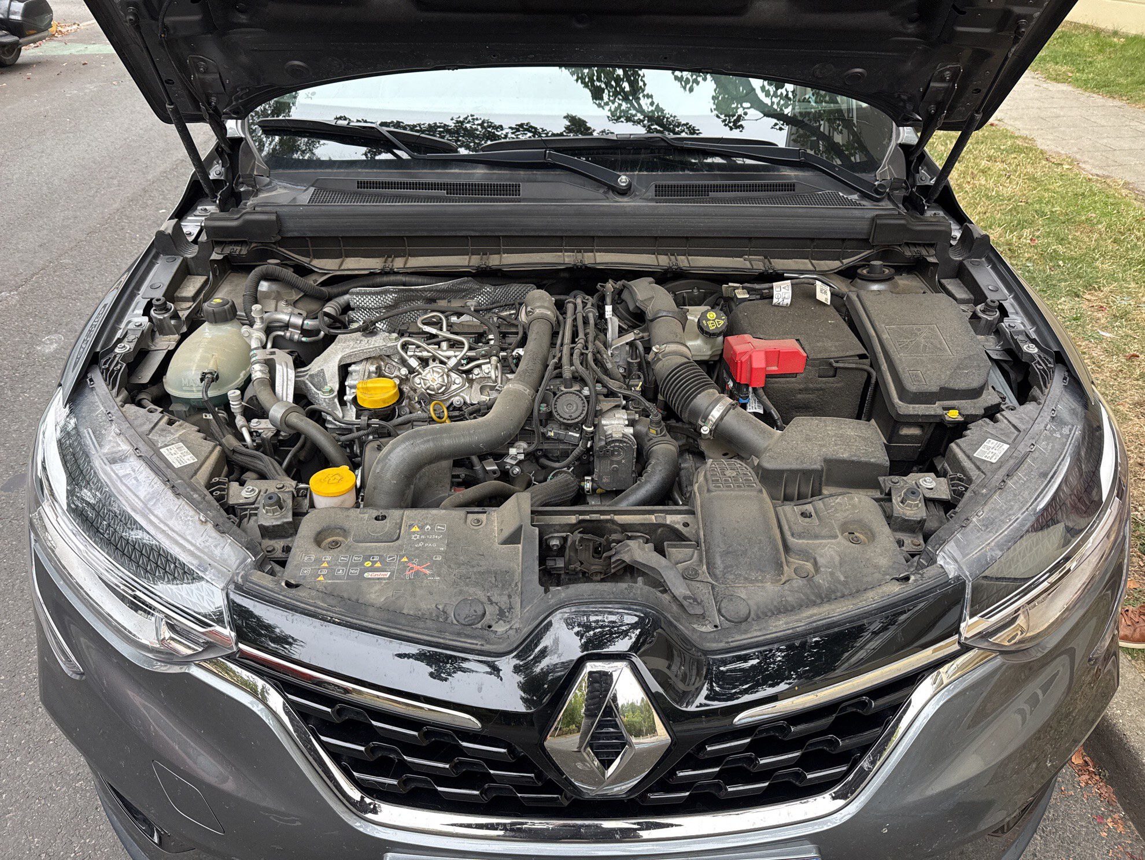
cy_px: 430
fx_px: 794
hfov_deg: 71.6
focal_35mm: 24
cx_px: 572
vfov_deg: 56.9
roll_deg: +0.4
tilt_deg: -32.9
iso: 200
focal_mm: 6.76
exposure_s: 1/90
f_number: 1.78
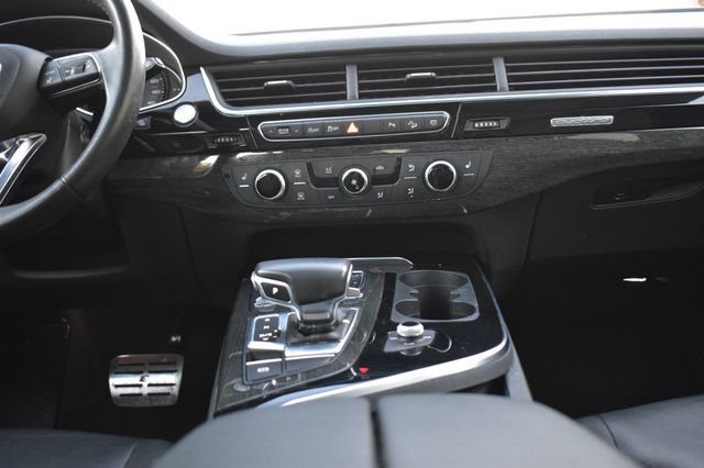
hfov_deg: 51.3
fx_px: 733
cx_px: 352
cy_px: 234
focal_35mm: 38
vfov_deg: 35.5
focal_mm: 25
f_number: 4
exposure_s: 1/8
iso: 1600
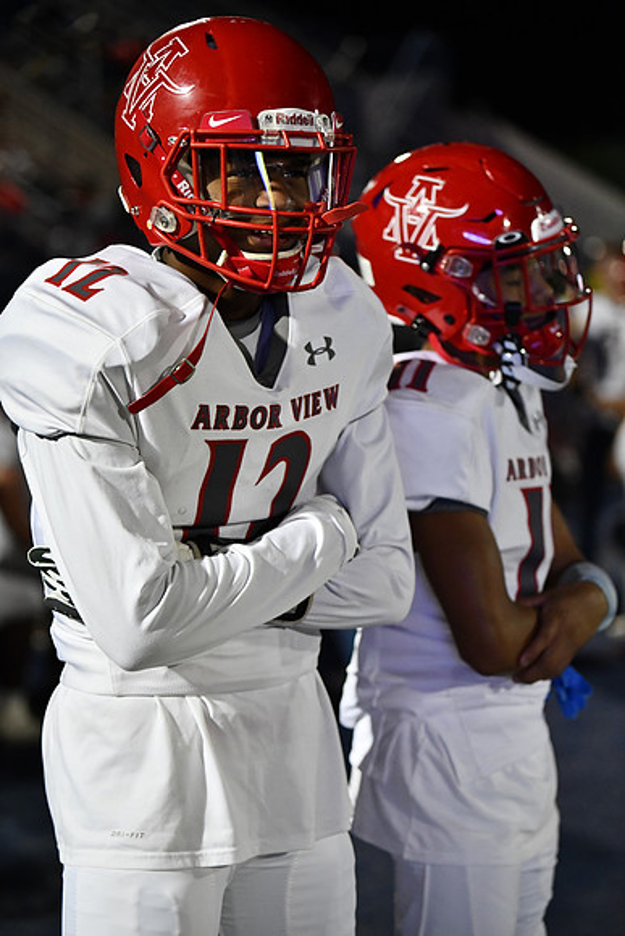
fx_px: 2342
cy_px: 468
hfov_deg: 15.2
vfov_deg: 22.6
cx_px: 312
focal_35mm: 90
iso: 5000
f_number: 2.8
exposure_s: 1/1250
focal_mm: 90
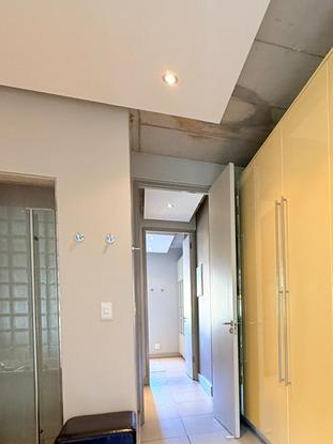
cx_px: 269
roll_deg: +1.8
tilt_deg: -0.9
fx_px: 346
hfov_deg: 48.3
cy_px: 318
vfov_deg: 62.6
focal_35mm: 27
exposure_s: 1/50
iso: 250
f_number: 2.2
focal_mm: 2.22
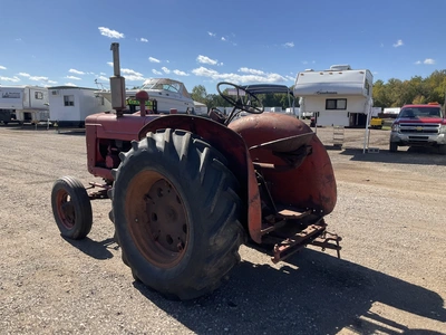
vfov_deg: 48.2
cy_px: 168
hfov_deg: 61.7
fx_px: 374
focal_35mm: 29
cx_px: 223
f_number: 1.8
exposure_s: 1/1279
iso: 25
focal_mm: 3
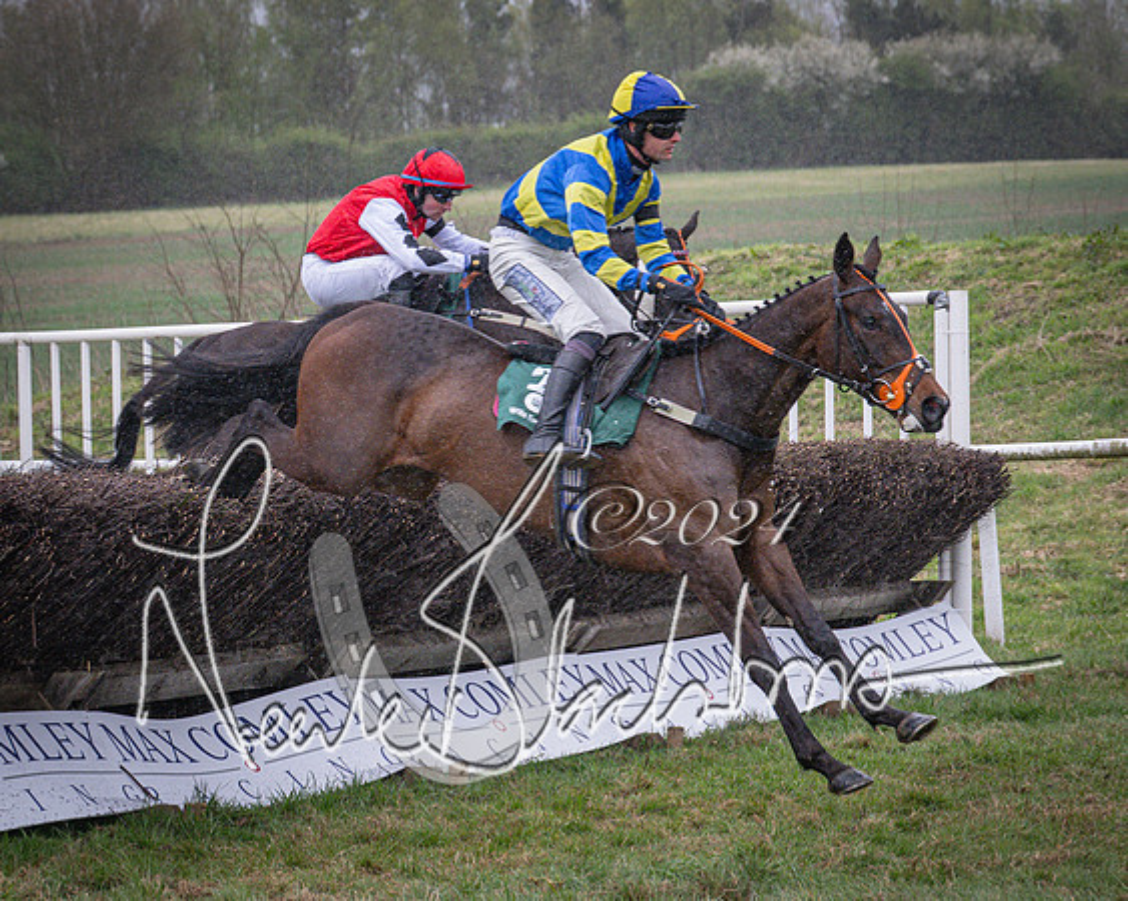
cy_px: 432
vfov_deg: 10.5
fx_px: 4899
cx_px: 673
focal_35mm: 147
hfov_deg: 13.1
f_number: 4
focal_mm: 70
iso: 1600
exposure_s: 1/1000
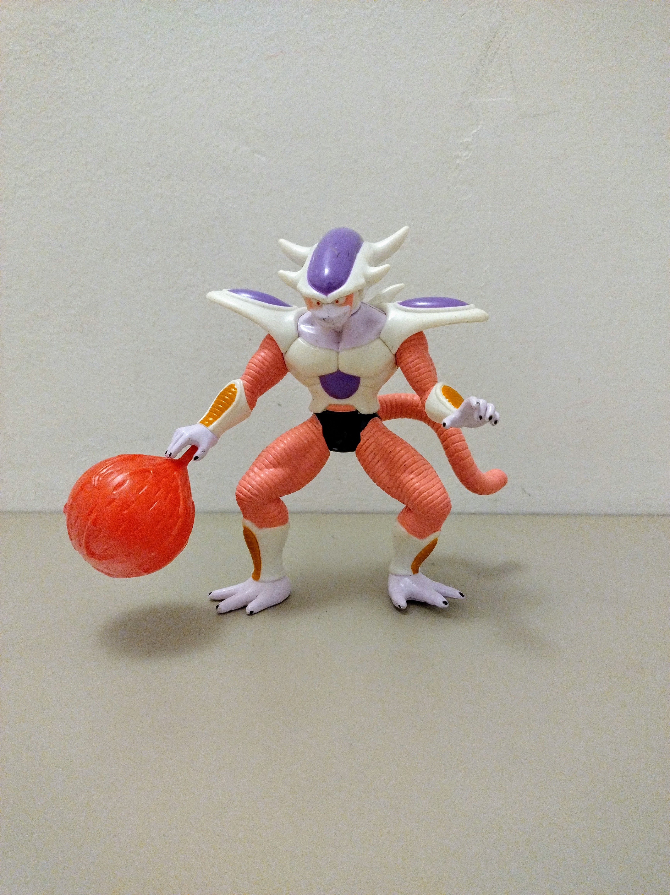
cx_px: 335
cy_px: 448
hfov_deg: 54.8
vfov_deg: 69.4
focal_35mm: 25
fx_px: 646
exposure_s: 1/33.3
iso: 2228
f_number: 1.7
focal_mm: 4.71
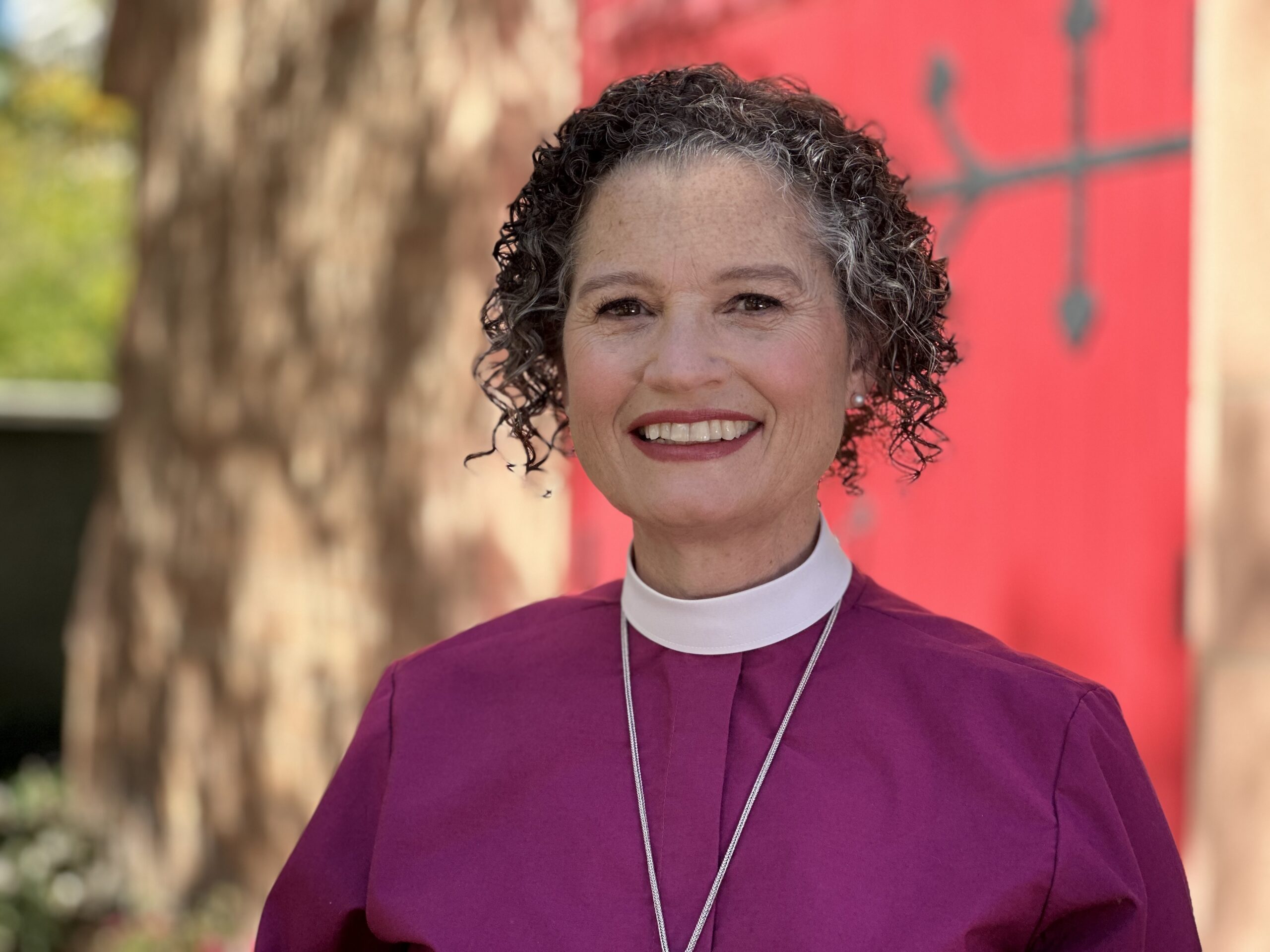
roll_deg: -0.9
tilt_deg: +1.2
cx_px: 635
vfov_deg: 19.1
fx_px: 2825
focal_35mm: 77
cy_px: 476
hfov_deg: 25.3
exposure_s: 1/172
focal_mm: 9
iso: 32
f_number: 2.8
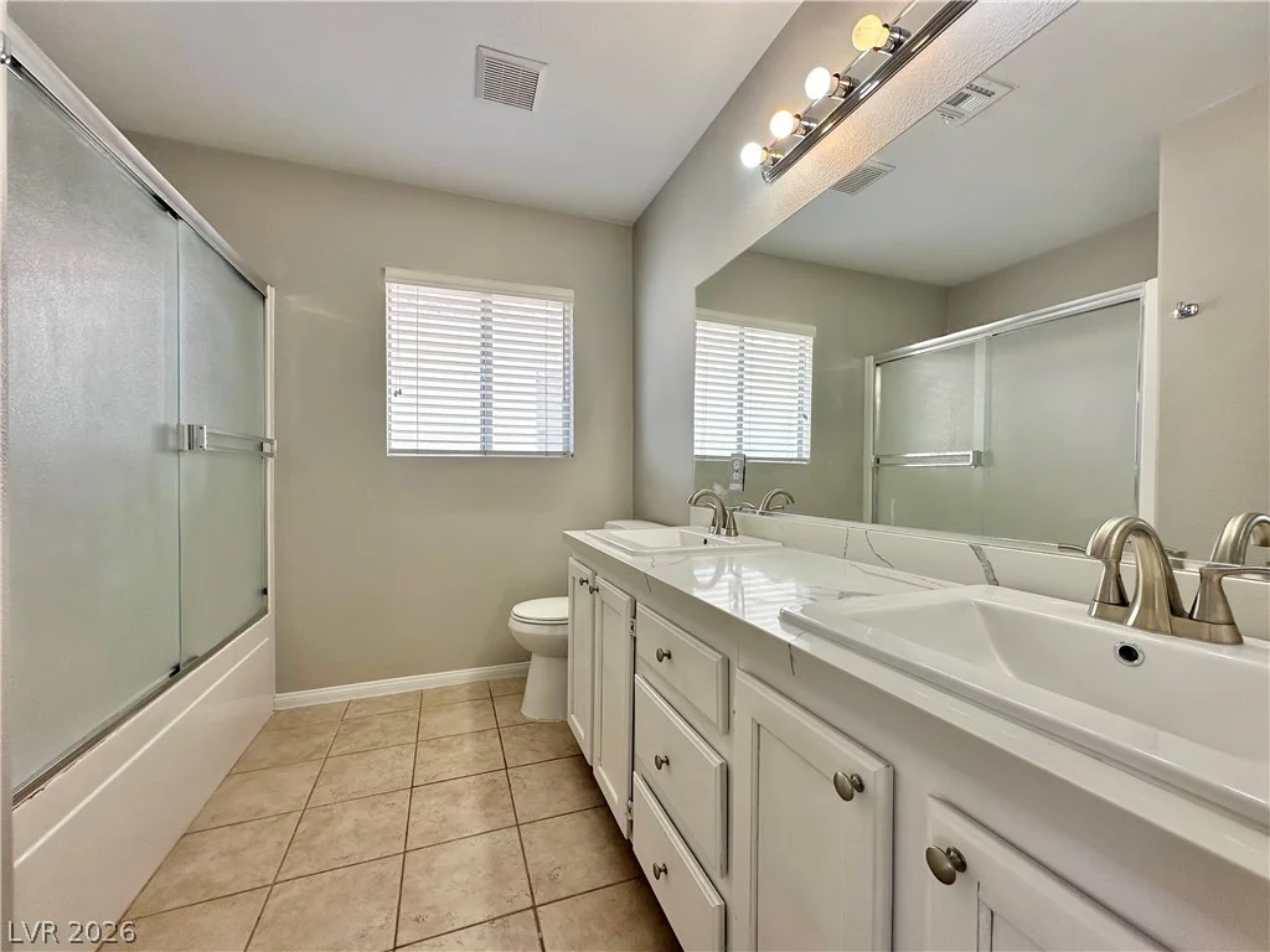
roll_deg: -0.5
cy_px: 476
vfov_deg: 85.7
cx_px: 635
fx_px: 514
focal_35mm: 14
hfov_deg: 102.1
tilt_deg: -0.3
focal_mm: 2.22
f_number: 2.2
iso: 40
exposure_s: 1/178
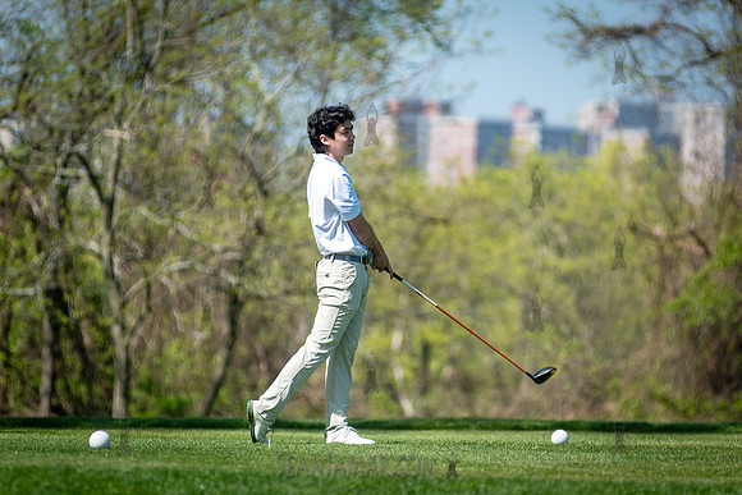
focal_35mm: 265
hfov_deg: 7.8
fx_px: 5461
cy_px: 230
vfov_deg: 5.2
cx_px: 421
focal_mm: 200
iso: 100
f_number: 3.5
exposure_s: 1/1250
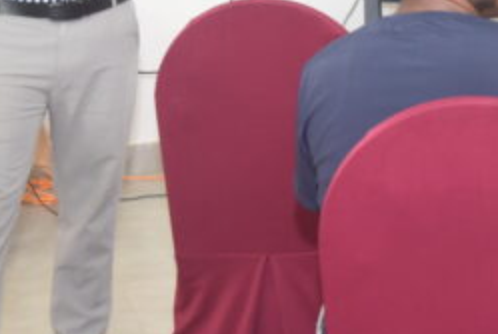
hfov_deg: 16.7
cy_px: -103
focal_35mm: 117
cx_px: 602
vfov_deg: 11.4
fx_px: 1621
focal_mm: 38
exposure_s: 1/100
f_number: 5.6
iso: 2000
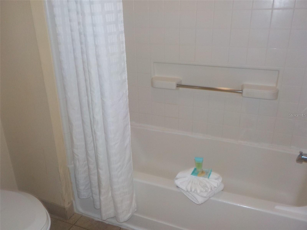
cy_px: 115
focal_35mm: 30
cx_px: 154
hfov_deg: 60.0
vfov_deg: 46.8
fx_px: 266
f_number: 3.3
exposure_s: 1/30
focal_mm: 4.1
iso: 200
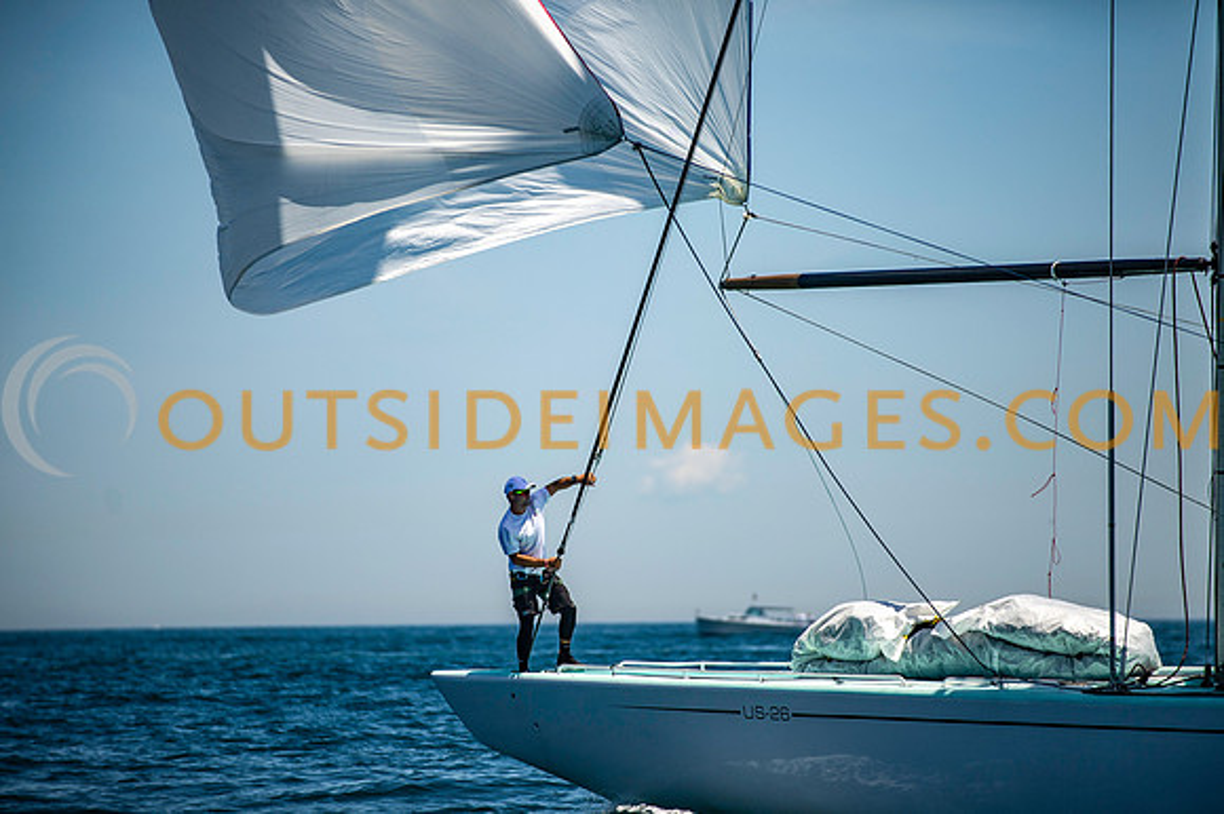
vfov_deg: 6.4
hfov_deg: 9.6
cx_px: 607
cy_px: 407
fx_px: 7297
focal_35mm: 215
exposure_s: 1/6400
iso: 320
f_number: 3.2
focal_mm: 200
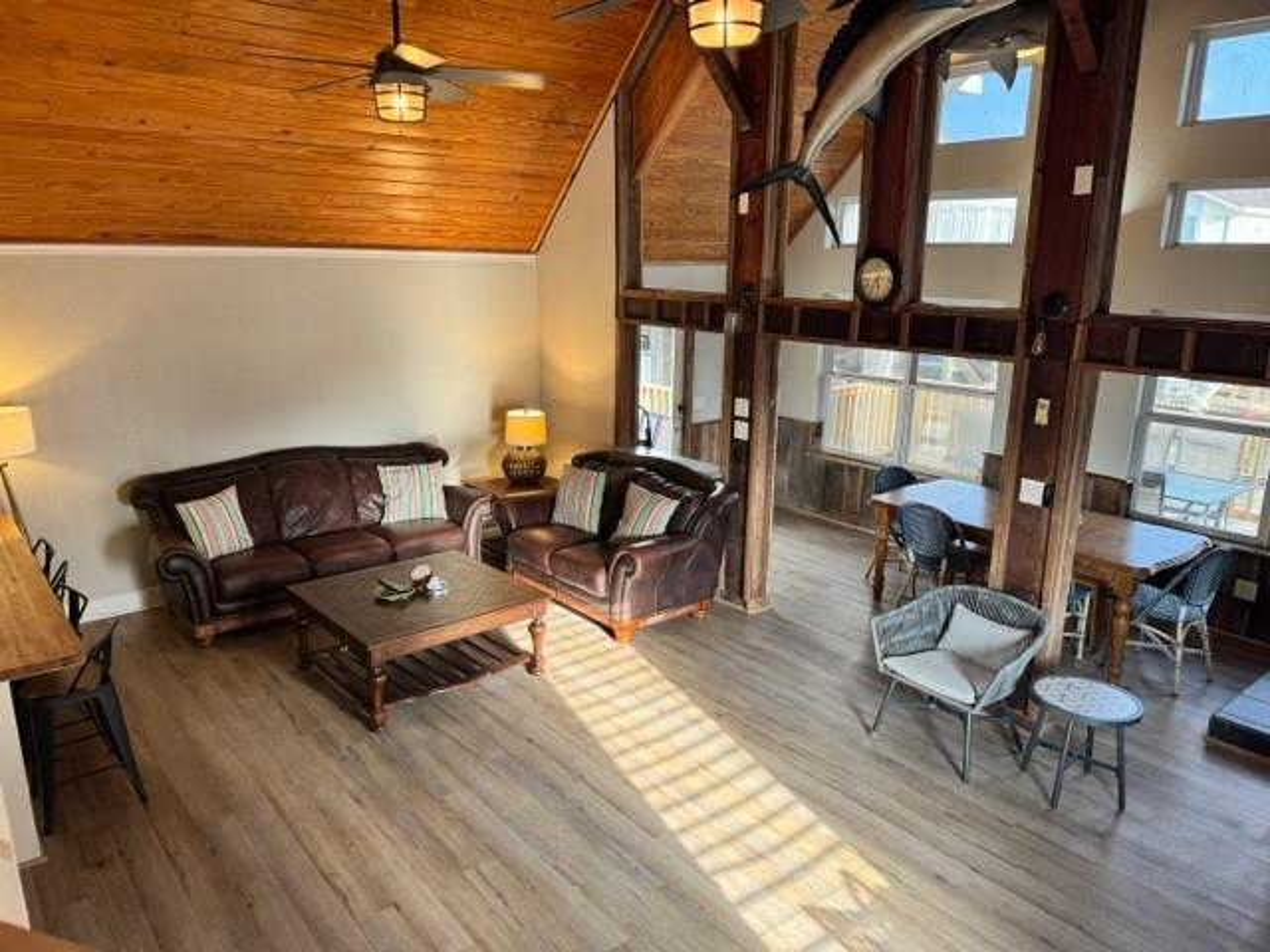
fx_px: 881
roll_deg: -0.8
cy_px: 476
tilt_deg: -15.1
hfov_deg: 71.6
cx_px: 635
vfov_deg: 56.8
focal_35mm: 24
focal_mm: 6.76
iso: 100
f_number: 1.78
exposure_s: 1/60
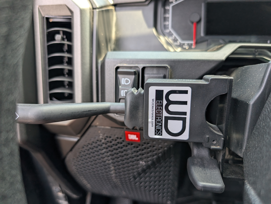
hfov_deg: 71.5
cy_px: 102
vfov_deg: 56.9
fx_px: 188
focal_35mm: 24
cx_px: 136
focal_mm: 6.9
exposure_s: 1/144
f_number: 1.68
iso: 57
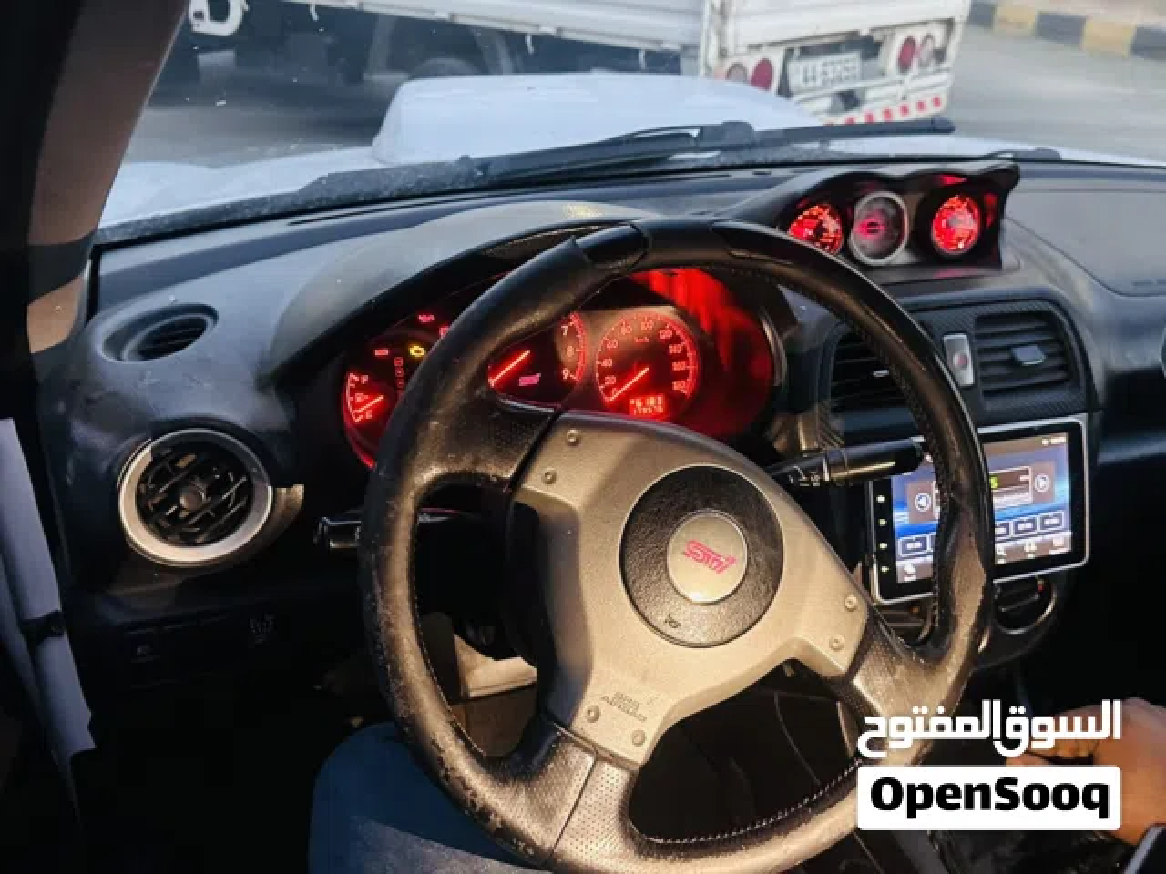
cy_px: 437
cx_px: 583
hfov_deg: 71.6
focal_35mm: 24
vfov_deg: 56.8
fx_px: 808
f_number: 1.78
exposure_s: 1/34
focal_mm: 6.86
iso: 1000
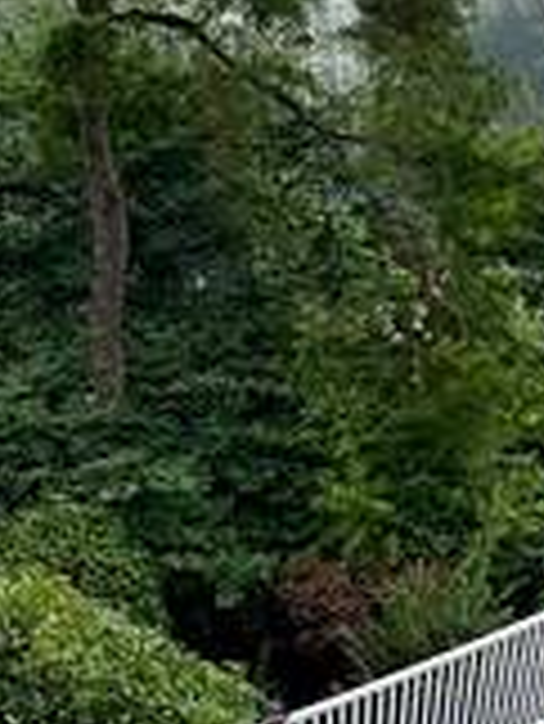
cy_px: -18
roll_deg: +4.7
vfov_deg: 12.6
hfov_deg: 8.5
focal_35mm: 155
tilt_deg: -7.4
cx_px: 1439
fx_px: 3244
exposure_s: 1/816
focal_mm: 5.1
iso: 50
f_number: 1.6
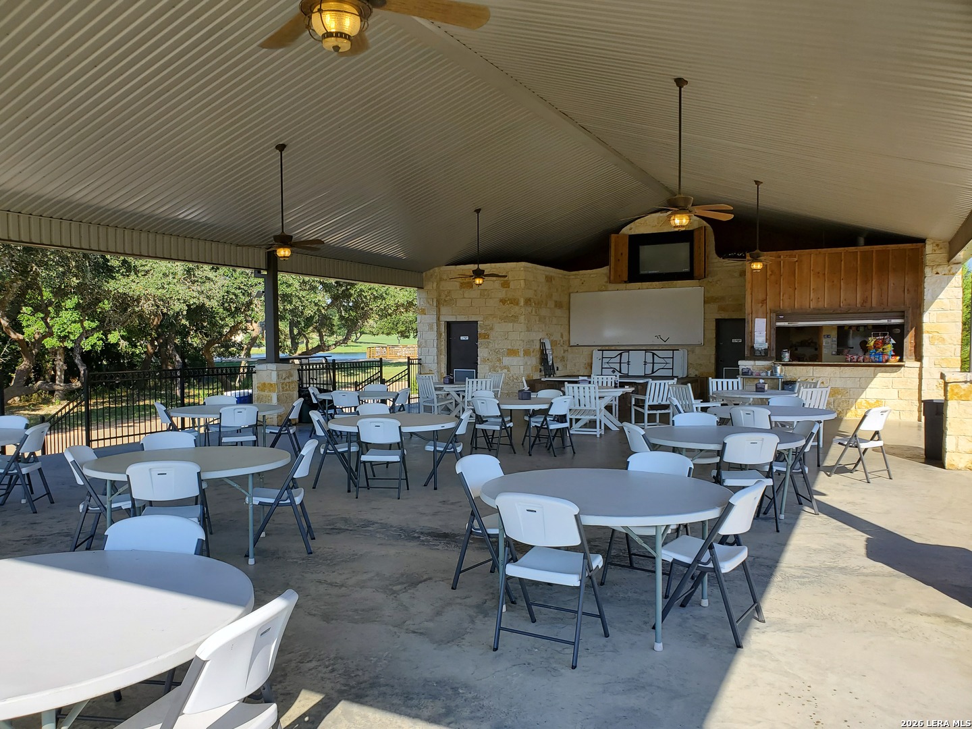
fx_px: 730
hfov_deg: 67.3
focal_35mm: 26
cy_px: 364
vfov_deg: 53.1
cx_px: 486
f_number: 2.4
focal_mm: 4.3
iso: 50
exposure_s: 1/872
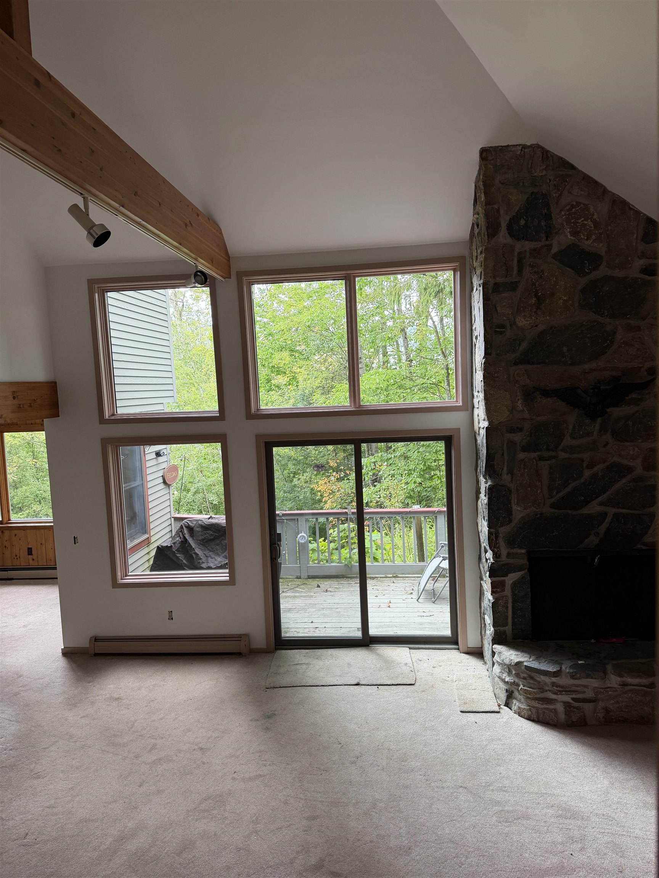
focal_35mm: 24
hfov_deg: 56.8
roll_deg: +1.6
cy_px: 439
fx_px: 609
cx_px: 330
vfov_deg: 71.6
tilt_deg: -4.8
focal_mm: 6.76
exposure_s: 1/120
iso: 125
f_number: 1.78
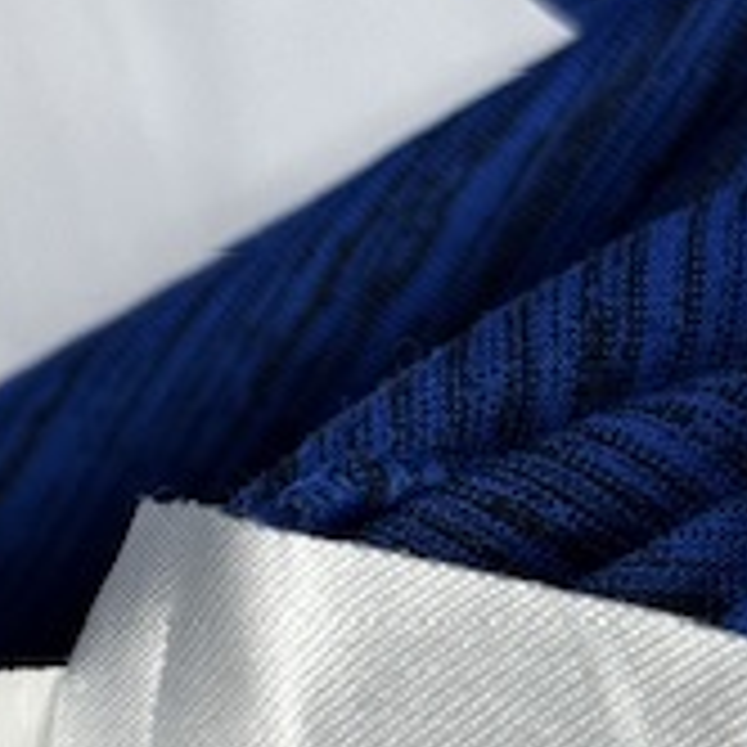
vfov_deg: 10.7
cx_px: -68
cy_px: 432
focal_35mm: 164
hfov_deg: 10.5
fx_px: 4004
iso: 50
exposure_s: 1/213
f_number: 1.78
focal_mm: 6.76
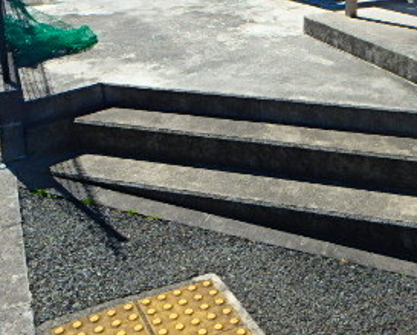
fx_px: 593
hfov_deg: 38.3
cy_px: 17
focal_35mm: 48
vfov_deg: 29.8
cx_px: 280
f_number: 6
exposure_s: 1/400
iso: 125
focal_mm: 3.7
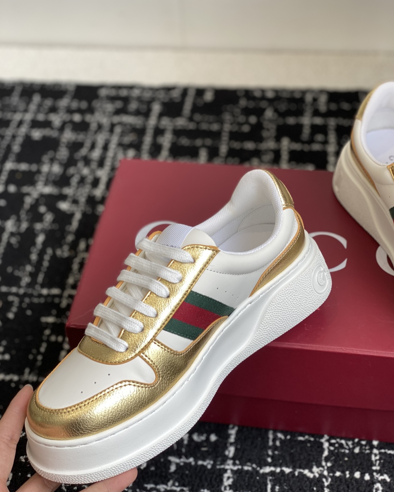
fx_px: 802
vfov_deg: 34.2
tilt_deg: -44.4
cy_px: 241
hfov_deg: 27.6
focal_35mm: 55
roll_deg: +4.6
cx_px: 198
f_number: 2
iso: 20
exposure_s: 1/168
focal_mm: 6
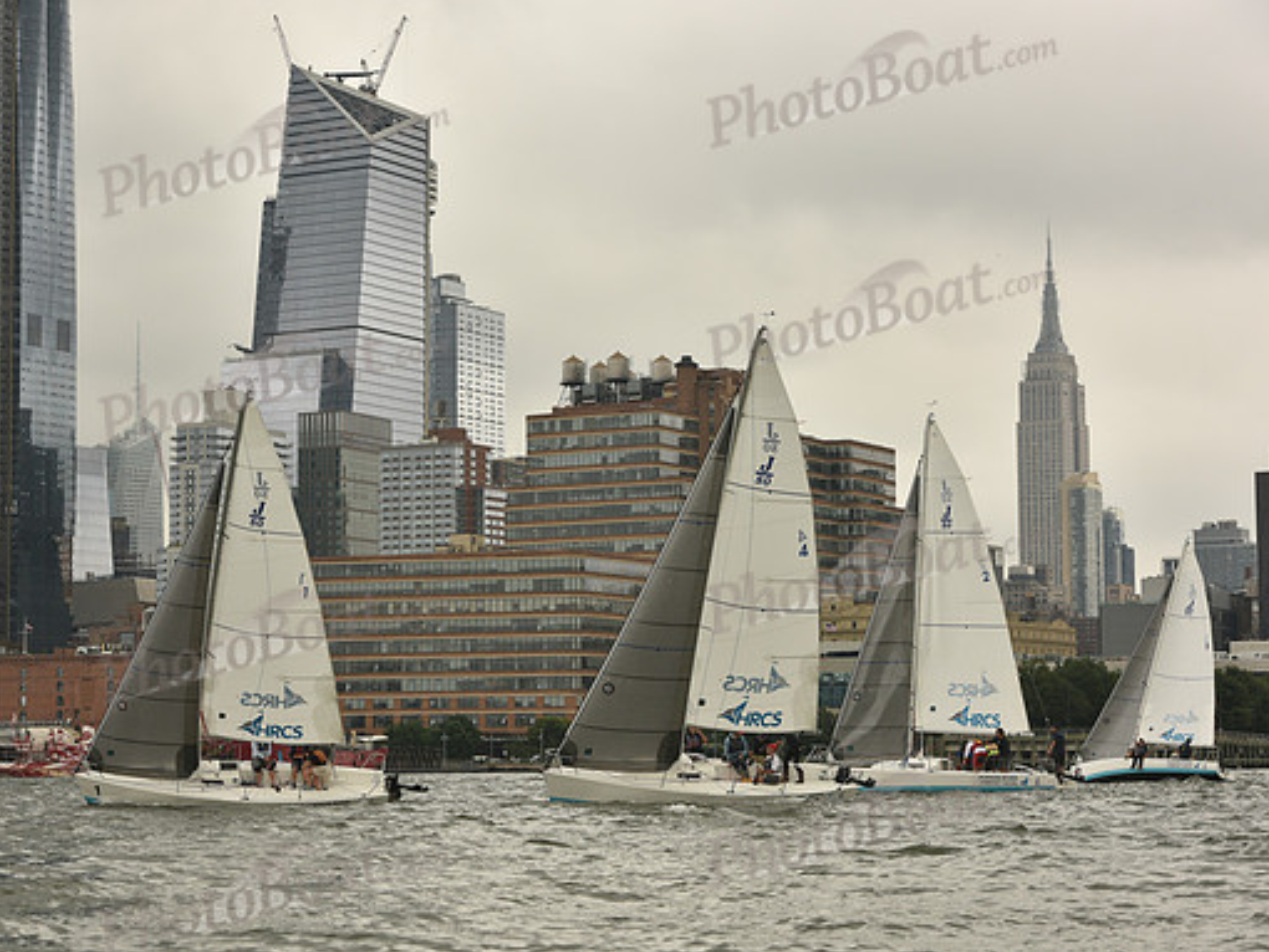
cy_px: 476
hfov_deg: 23.8
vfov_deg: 18.0
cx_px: 580
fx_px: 3007
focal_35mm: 82
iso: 320
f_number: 7.1
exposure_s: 1/1250
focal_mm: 75
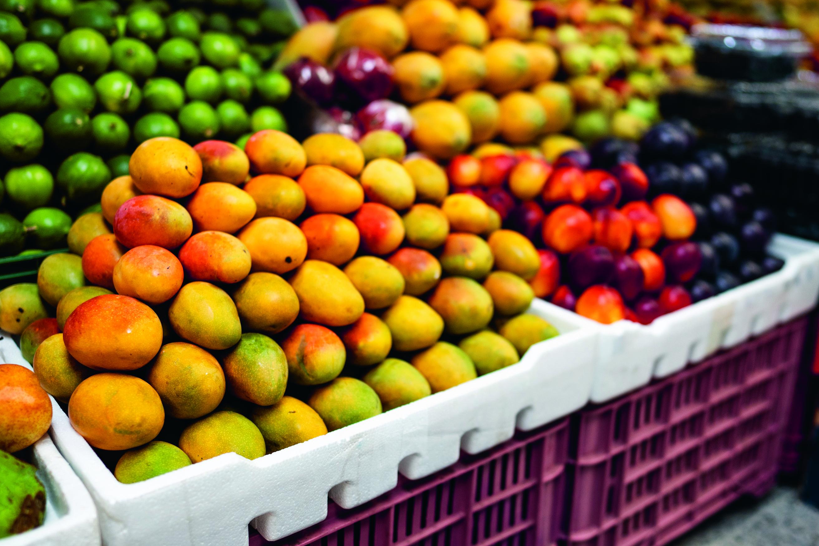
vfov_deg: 37.8
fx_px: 796
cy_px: 257
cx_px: 424
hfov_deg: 54.4
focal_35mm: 35
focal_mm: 24
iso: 250
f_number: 1.4
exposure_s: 1/800
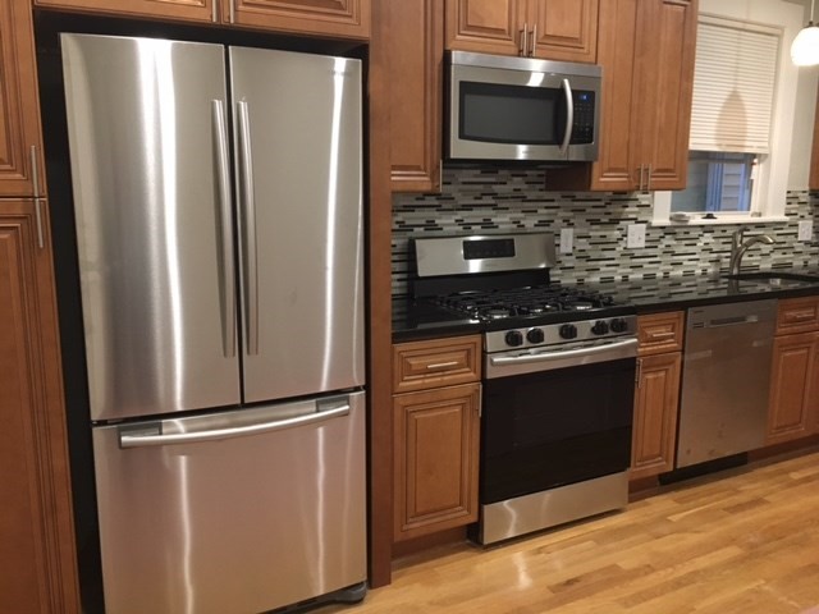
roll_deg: -0.7
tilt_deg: -10.4
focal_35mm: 29
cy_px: 307
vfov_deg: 48.2
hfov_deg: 61.7
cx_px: 410
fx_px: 686
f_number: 2.2
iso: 200
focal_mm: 4.15
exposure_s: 1/24
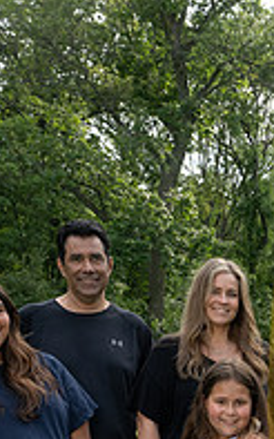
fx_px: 1243
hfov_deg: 11.4
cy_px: 443
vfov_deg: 19.4
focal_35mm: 104
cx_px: 549
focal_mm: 25.5
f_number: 7.1
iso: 200
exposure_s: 1/200
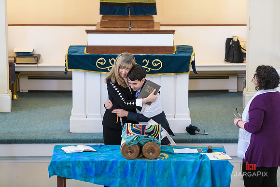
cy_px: 94
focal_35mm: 200
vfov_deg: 6.9
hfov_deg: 10.3
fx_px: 1556
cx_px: 140
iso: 1250
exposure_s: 1/125
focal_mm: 200
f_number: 3.2
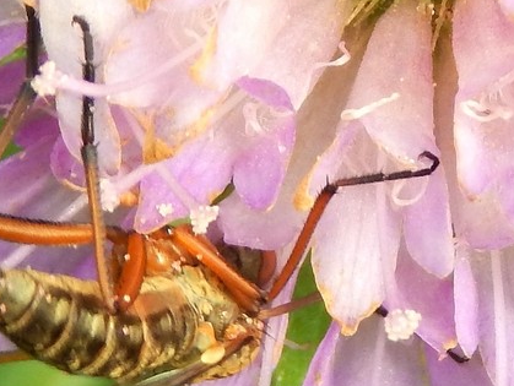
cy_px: 262
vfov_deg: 3.5
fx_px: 6257
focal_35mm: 421
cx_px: 180
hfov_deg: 4.7
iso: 125
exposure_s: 1/60
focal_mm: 37.1
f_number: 5.4
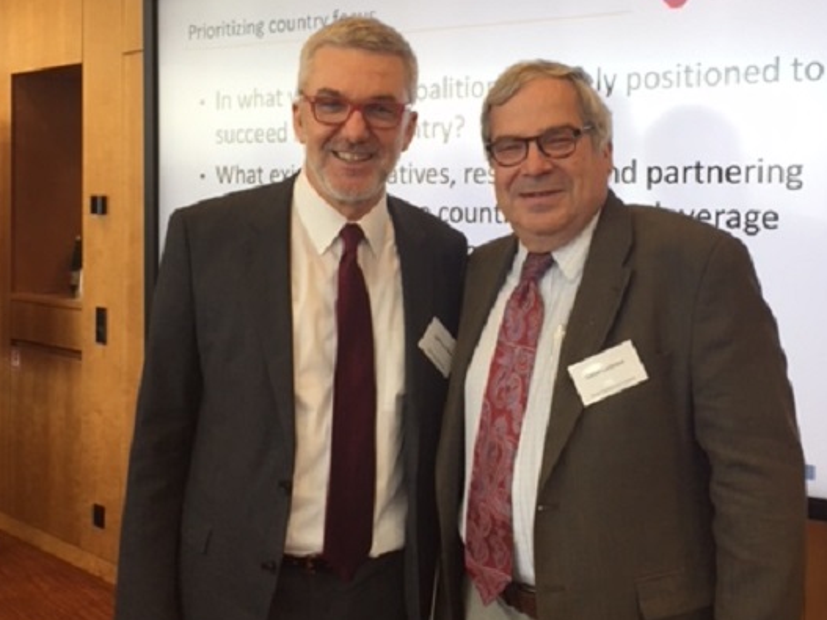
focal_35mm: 44
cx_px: 427
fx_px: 1051
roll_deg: -0.4
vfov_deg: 32.7
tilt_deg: -1.0
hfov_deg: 42.9
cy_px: 239
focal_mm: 4.15
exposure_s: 1/100
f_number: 2.2
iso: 50
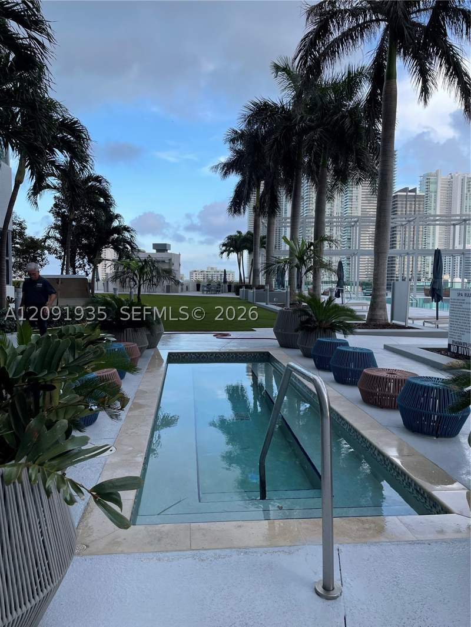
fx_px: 472
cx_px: 236
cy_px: 314
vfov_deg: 67.3
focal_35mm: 26
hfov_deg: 53.1
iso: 32
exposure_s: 1/609
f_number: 1.6
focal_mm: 4.2
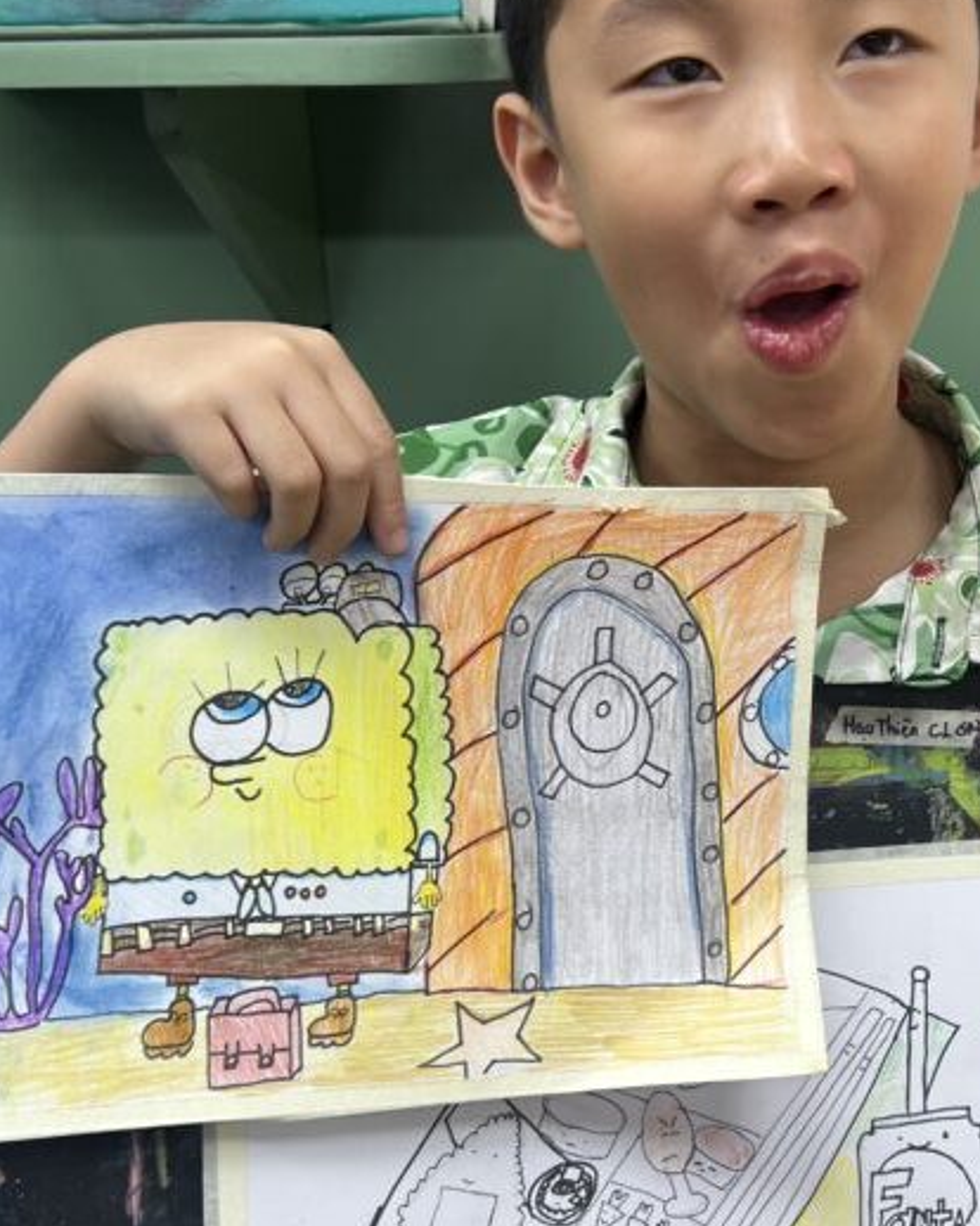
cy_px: 712
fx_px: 1778
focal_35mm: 49
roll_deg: +2.7
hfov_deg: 30.6
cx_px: 656
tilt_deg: -20.1
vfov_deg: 38.0
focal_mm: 5.7
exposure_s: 1/100
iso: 40
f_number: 1.5
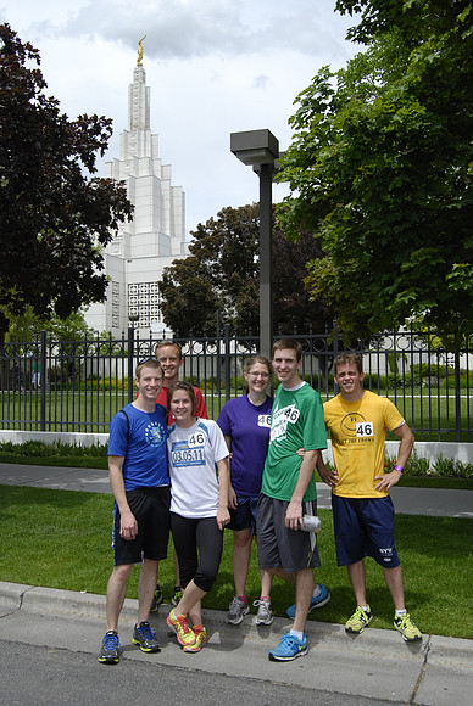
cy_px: 353
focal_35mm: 36
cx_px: 236
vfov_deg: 53.1
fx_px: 708
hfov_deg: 37.0
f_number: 10
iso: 400
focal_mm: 24
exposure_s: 1/640
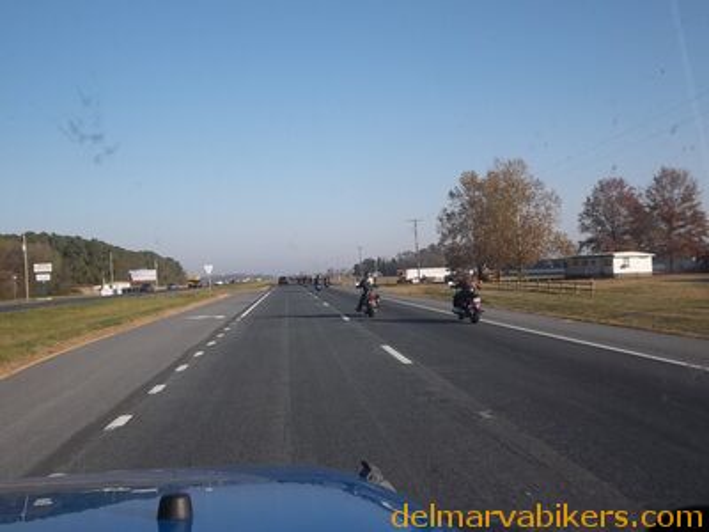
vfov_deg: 38.7
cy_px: 266
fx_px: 758
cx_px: 354
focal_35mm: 37
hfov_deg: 50.1
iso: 80
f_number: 4
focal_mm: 6.6
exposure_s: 1/500
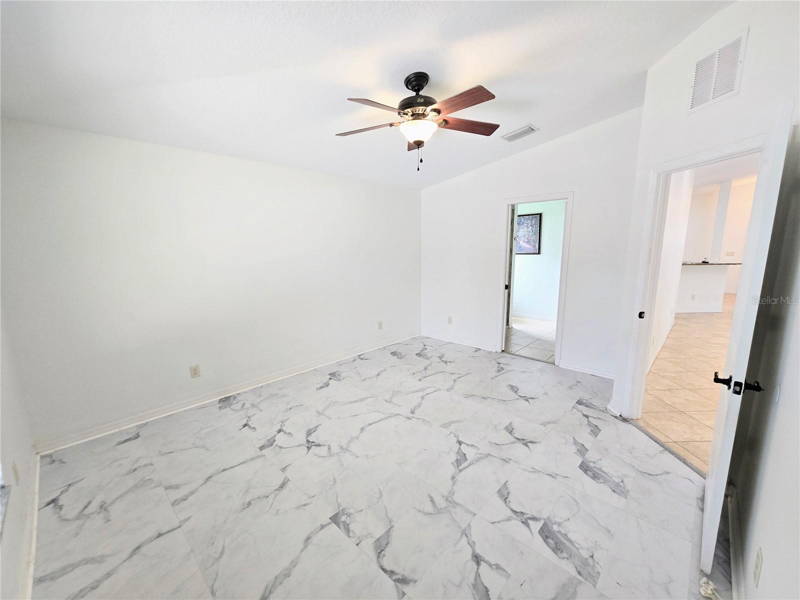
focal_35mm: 13
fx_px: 300
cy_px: 300
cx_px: 400
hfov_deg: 106.2
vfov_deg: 89.9
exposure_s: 1/60
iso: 125
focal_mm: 2.2
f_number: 2.2
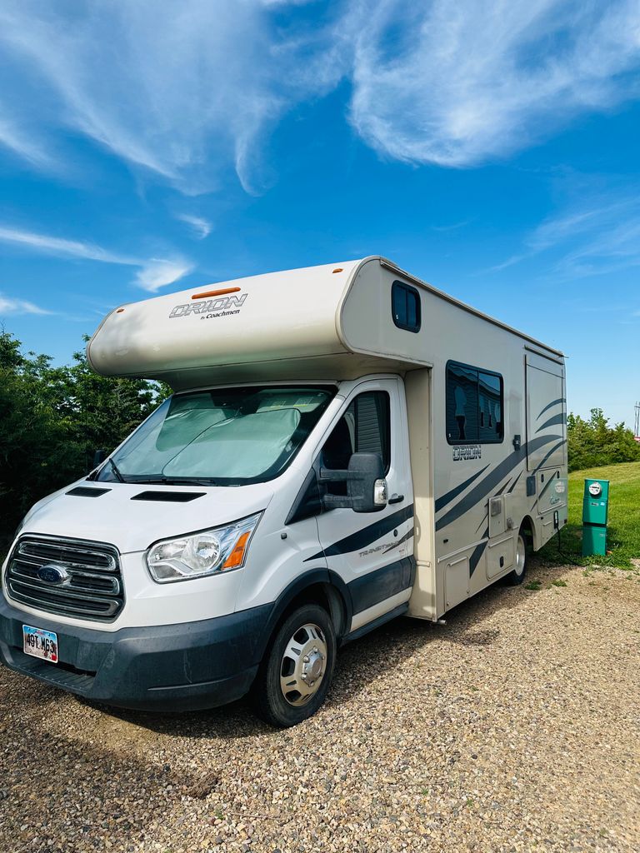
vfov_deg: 71.6
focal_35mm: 24
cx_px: 320
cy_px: 426
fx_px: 592
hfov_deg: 56.8
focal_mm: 6.86
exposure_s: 1/4348
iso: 80
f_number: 1.78
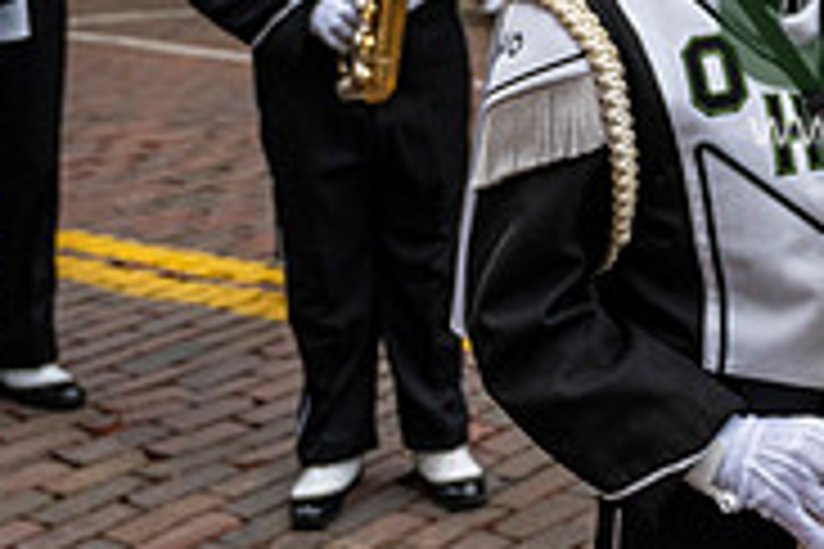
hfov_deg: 23.6
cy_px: -29
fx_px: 1739
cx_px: 1058
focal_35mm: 76
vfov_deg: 17.4
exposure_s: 1/1600
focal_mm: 24
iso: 640
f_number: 4
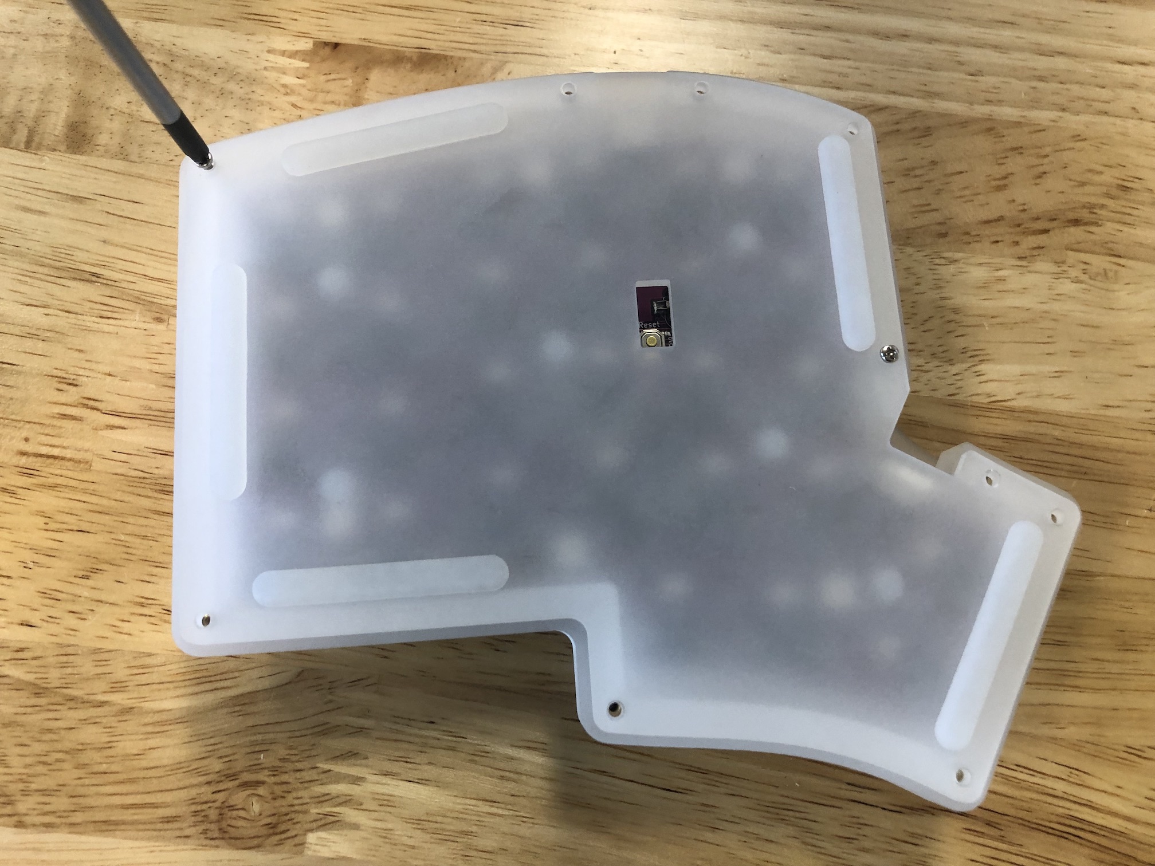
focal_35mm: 28
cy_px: 433
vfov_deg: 49.7
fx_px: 934
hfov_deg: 63.4
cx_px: 578
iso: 32
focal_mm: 4
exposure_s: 1/30
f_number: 1.8
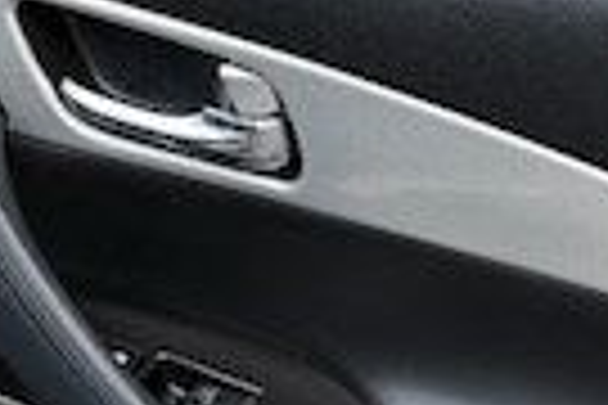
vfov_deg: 11.6
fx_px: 1993
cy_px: 351
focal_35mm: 118
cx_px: 671
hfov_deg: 16.8
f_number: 1.78
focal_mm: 6.76
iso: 125
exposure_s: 1/121
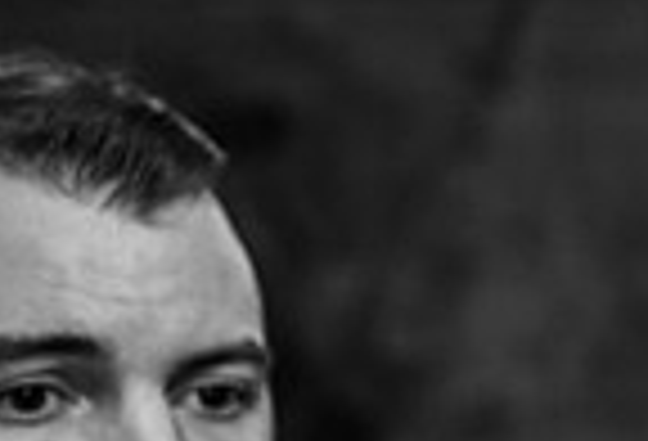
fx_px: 3714
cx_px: 1528
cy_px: 492
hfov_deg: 9.0
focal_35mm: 205
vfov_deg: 6.8
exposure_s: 1/100
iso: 400
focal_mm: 35
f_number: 2.5
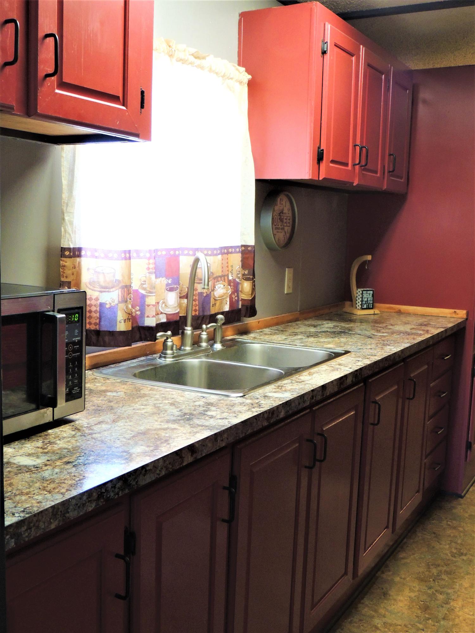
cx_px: 238
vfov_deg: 46.8
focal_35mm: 40
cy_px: 316
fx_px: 732
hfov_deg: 36.0
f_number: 3.3
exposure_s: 1/40
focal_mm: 7.1
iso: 400
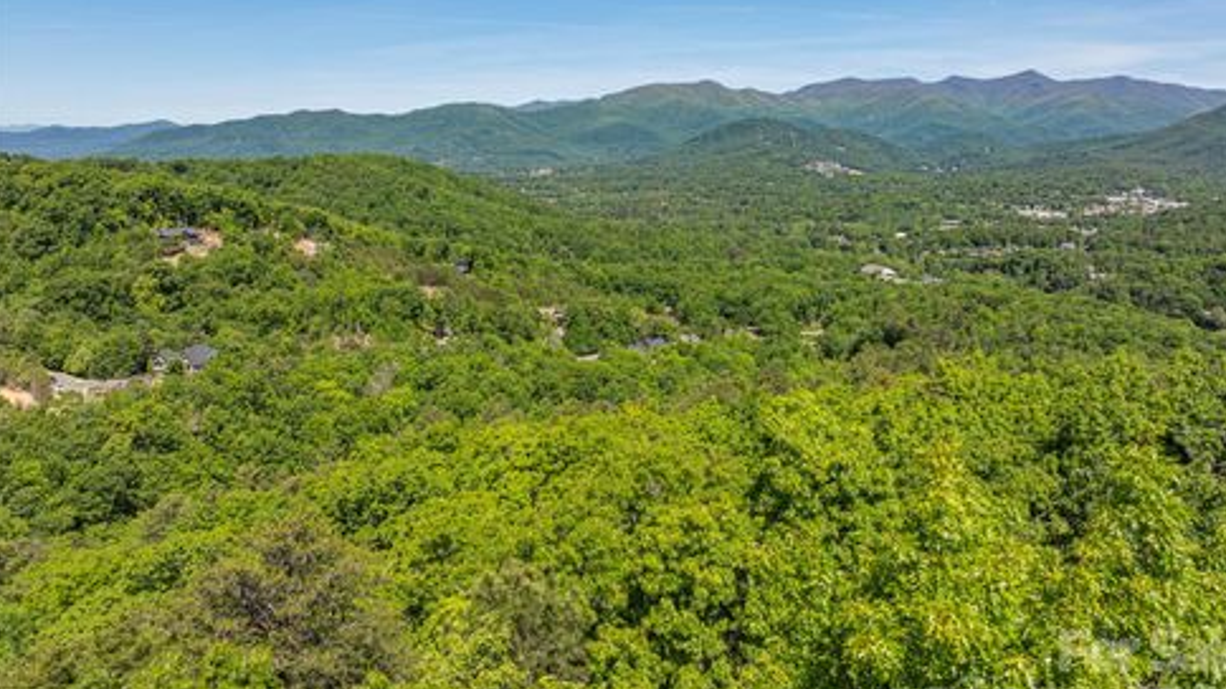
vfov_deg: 42.7
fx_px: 878
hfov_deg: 69.9
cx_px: 623
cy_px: 276
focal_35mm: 27
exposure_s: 1/1000
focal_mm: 12.29
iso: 100
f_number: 2.8
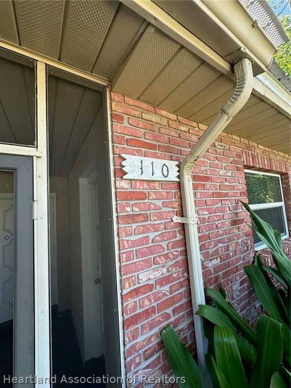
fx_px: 157
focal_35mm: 14
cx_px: 146
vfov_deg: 102.1
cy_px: 194
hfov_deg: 85.7
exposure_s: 1/130
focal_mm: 2.22
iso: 40
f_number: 2.2
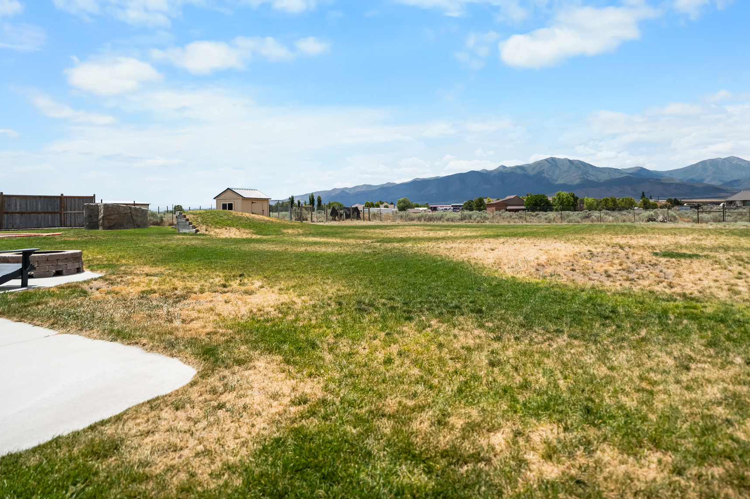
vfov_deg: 62.3
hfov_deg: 84.3
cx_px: 426
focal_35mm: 20
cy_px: 213
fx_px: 411
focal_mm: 16.6
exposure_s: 1/4000
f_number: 2.8
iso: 800
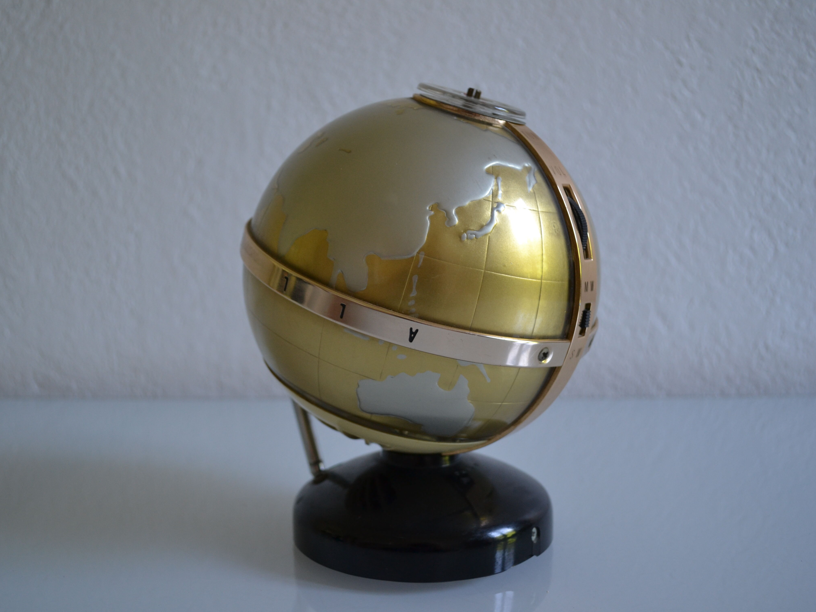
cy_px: 309
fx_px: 778
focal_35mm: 33
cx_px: 378
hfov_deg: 55.3
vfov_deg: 42.9
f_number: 4
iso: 400
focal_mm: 20
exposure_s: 1/60
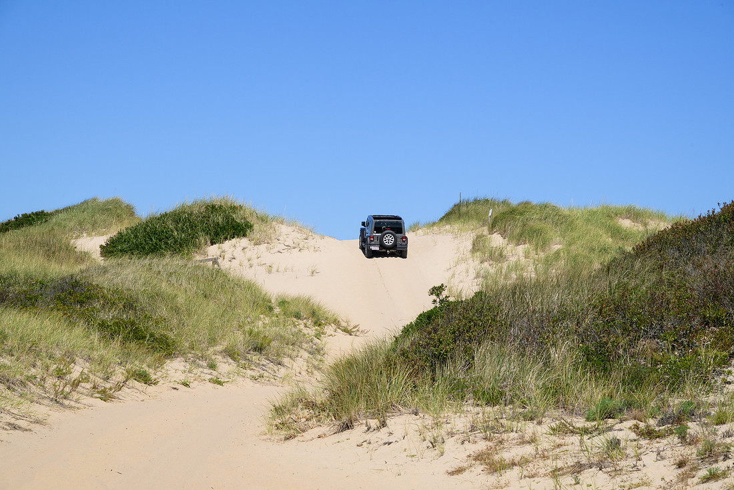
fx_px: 2141
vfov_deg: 13.0
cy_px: 245
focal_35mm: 105
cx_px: 367
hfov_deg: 19.5
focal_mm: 105
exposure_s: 1/800
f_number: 14
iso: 400
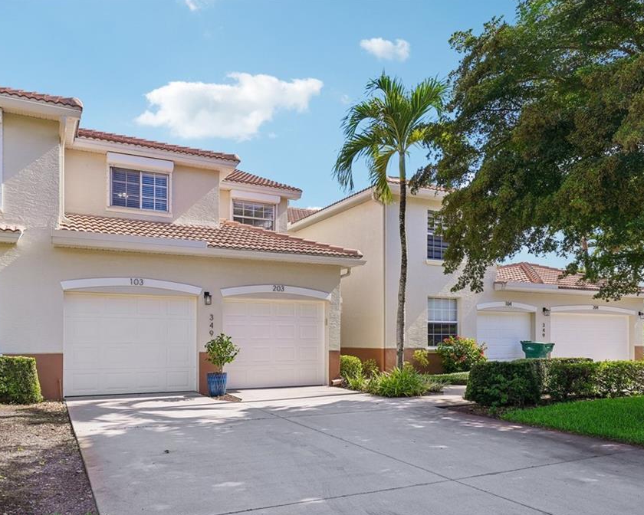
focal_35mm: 24
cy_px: 258
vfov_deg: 58.8
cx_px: 288
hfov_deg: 70.1
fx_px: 457
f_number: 8
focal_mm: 14
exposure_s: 1/100
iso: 50
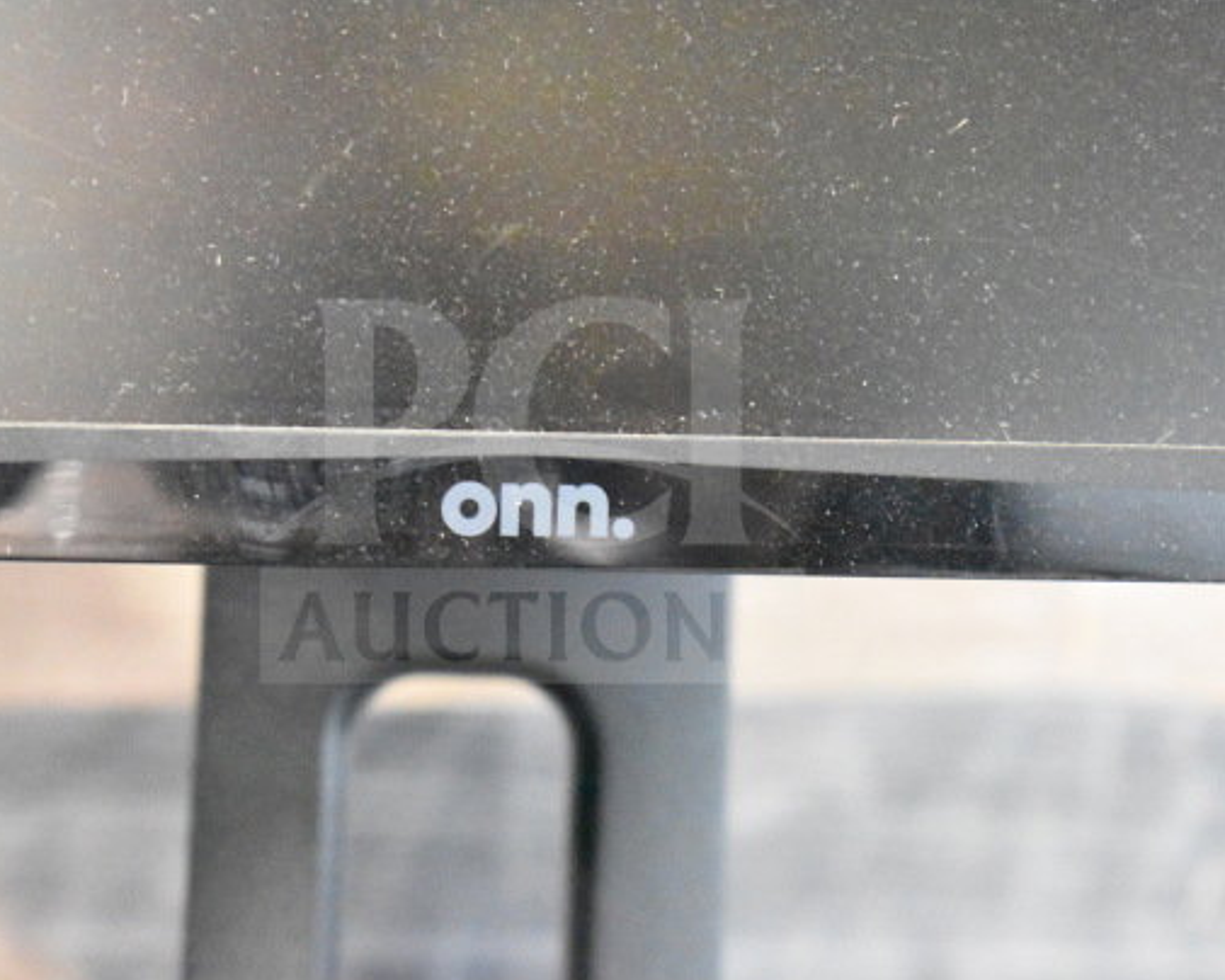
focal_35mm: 94
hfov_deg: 20.5
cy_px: 491
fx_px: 3392
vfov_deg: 16.4
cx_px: 531
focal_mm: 55
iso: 25600
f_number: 5.6
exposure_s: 1/40
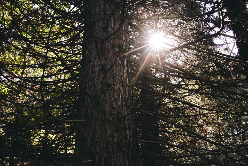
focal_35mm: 35
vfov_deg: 37.9
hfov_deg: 54.4
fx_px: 241
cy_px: 83
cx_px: 124
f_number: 20
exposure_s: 1/40
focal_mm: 35
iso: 2000
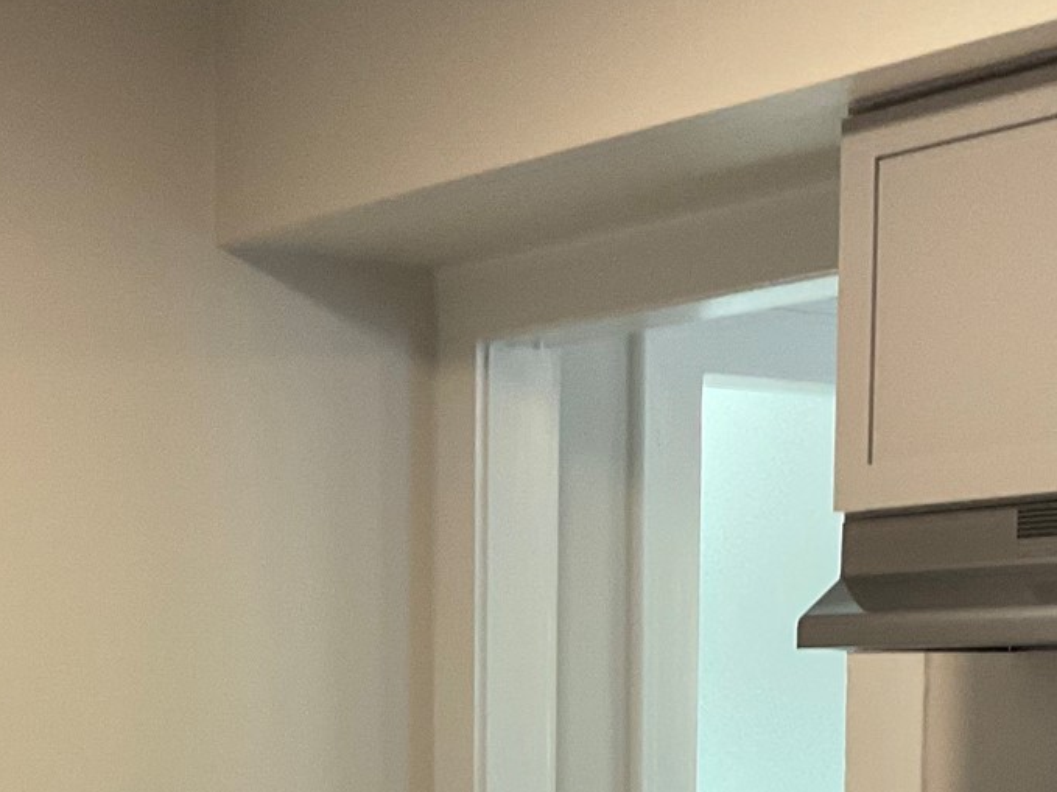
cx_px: 285
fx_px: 2503
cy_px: 1002
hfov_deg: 23.6
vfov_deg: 17.0
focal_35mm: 82
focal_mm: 3
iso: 125
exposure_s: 1/60
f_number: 1.8
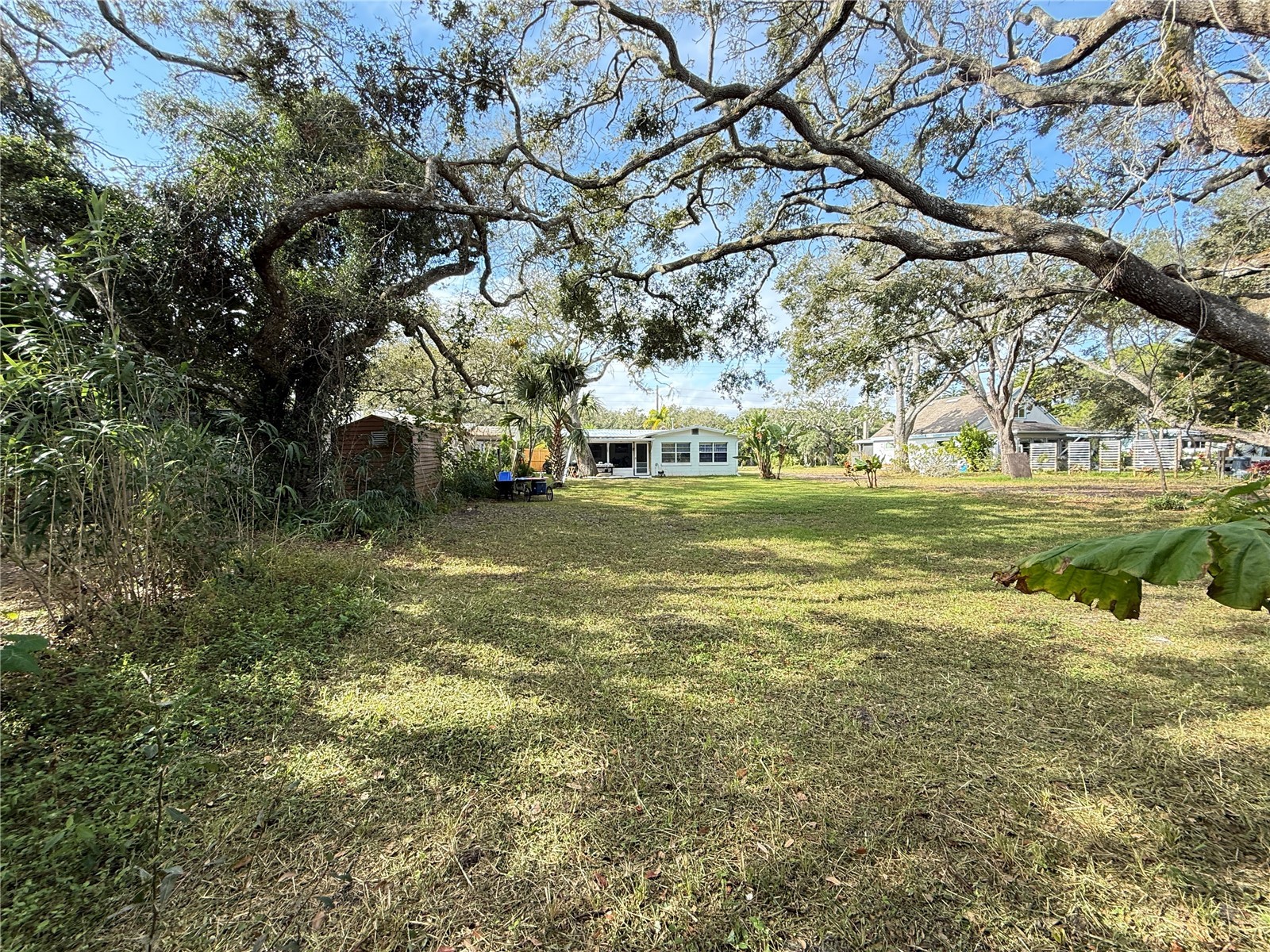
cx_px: 635
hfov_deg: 102.1
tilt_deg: -1.3
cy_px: 476
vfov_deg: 85.7
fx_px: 514
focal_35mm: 14
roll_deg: +0.1
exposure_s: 1/298
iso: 64
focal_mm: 2.22
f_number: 2.2
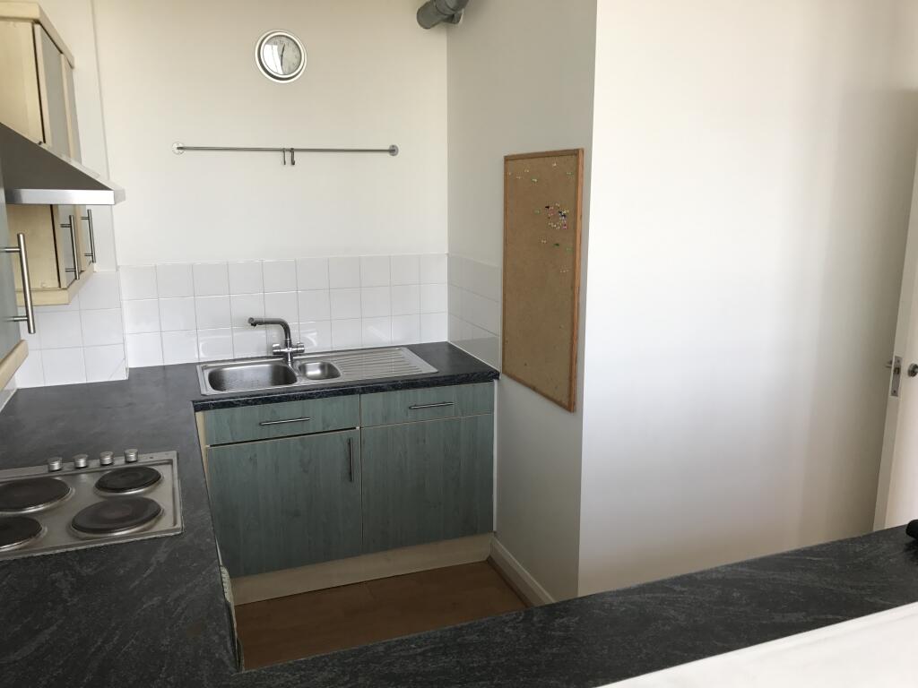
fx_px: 743
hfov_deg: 63.4
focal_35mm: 28
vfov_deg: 49.7
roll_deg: -0.5
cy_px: 344
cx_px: 459
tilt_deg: -11.9
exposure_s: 1/100
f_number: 1.8
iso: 32
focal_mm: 3.99
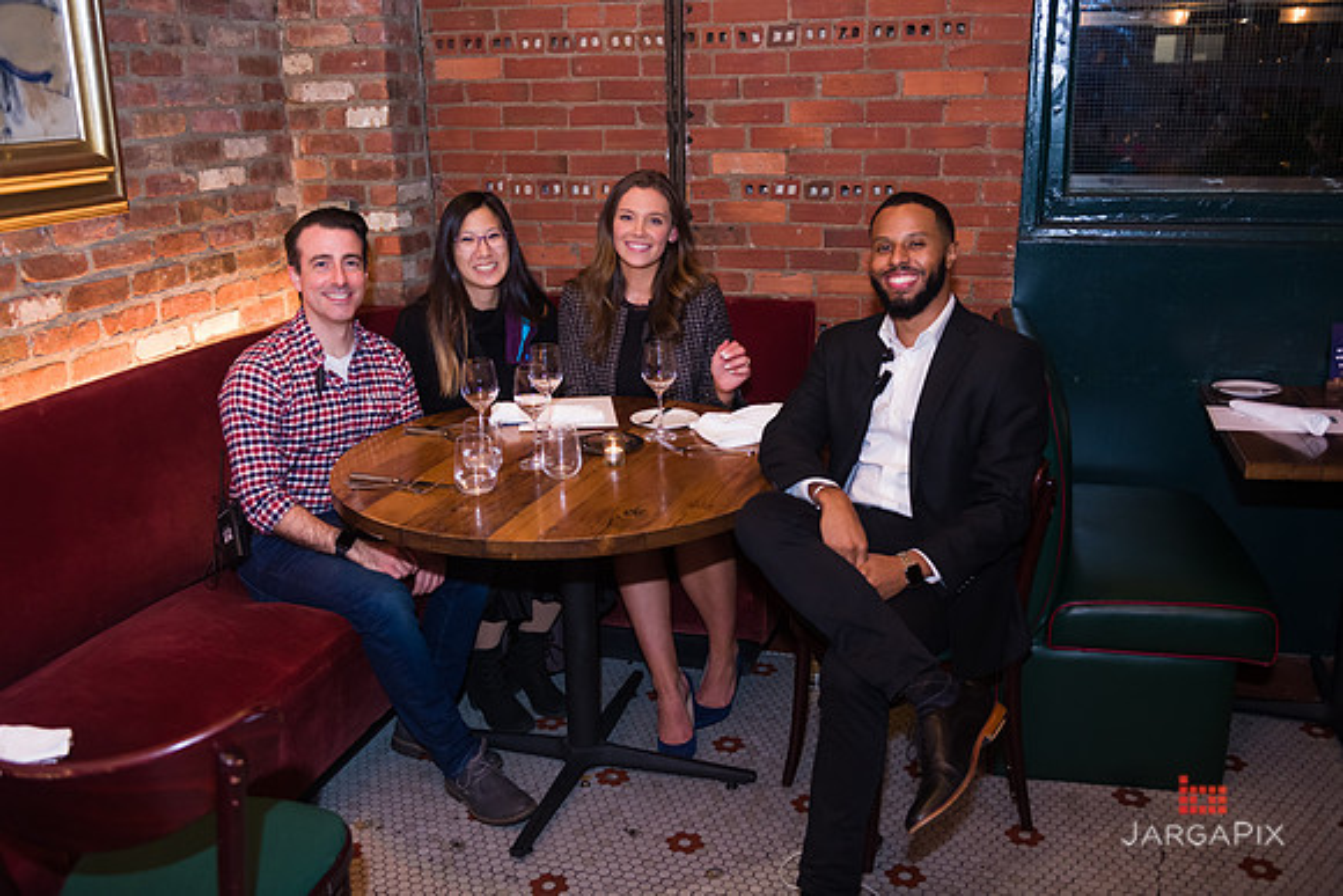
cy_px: 448
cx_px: 672
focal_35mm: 34
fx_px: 1269
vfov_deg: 38.9
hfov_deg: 55.8
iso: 1000
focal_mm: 34
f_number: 3.2
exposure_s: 1/125
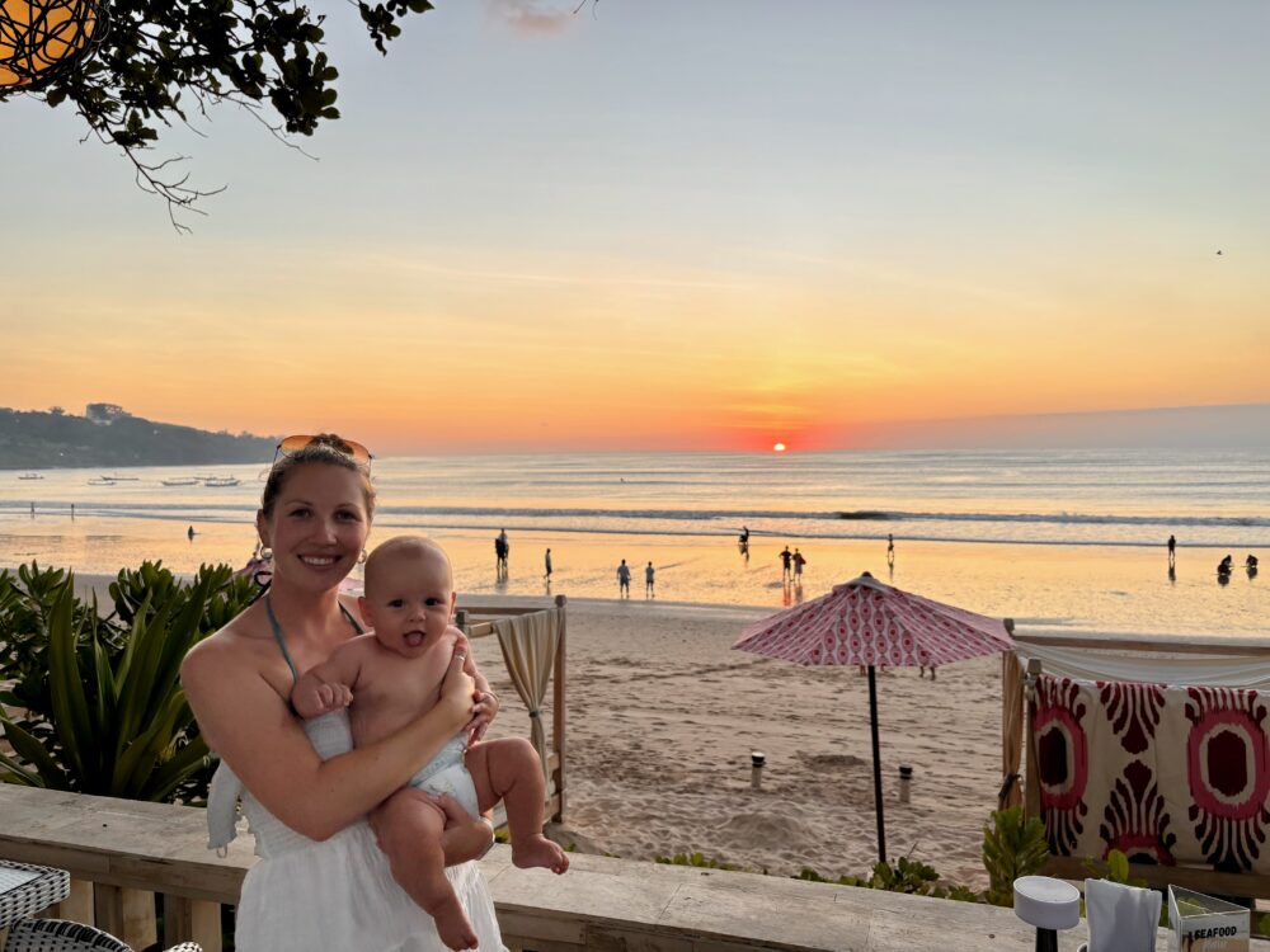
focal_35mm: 26
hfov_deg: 67.3
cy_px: 476
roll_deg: +1.7
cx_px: 635
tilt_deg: -1.1
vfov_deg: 53.1
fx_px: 954
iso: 50
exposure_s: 1/367
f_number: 1.6
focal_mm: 5.96
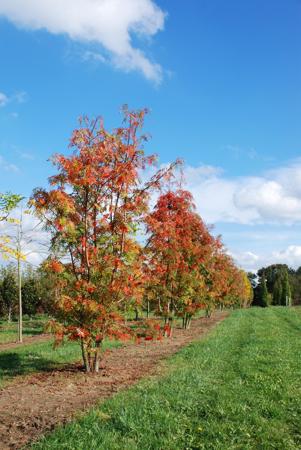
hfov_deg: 32.0
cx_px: 150
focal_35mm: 42
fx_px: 525
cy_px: 225
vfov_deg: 46.3
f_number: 9
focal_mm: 28
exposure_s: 1/250
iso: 200
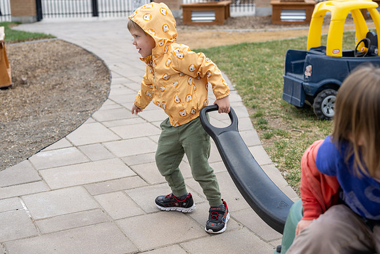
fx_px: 528
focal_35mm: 50
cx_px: 190
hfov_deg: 39.6
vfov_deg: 27.0
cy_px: 127
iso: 100
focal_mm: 50
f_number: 4
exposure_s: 1/400
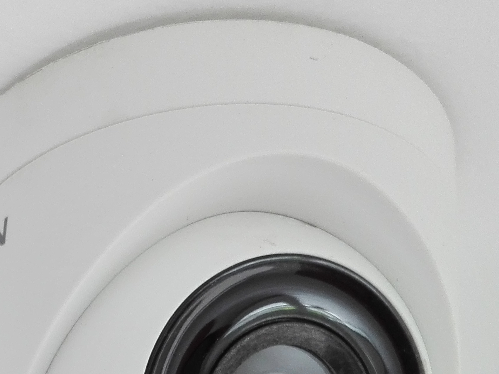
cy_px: 392
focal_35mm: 66
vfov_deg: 21.3
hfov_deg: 28.7
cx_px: 90
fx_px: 951
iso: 160
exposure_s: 1/33
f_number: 2
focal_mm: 3.79
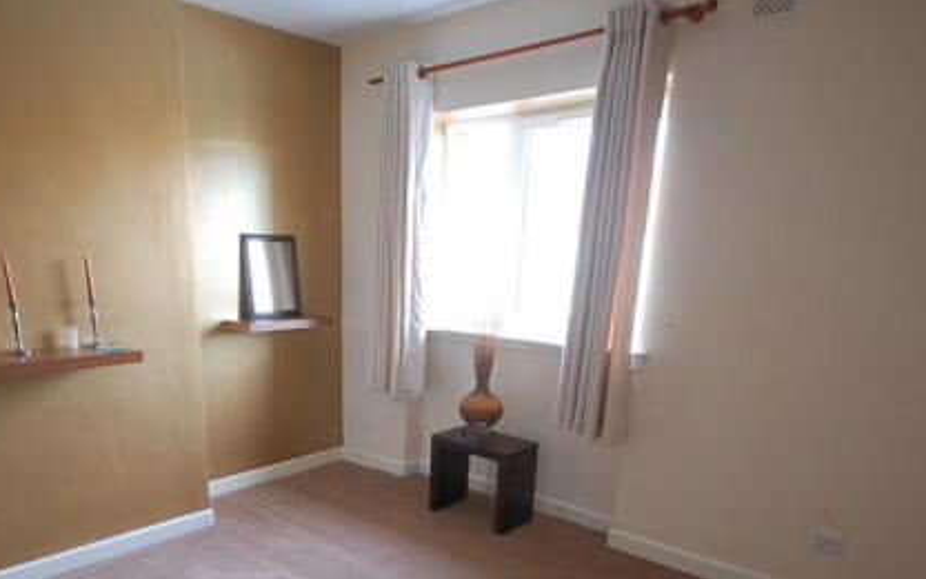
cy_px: 441
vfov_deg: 48.9
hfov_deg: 74.1
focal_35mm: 24
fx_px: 606
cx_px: 380
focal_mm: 10
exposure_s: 1/30
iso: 800
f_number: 4
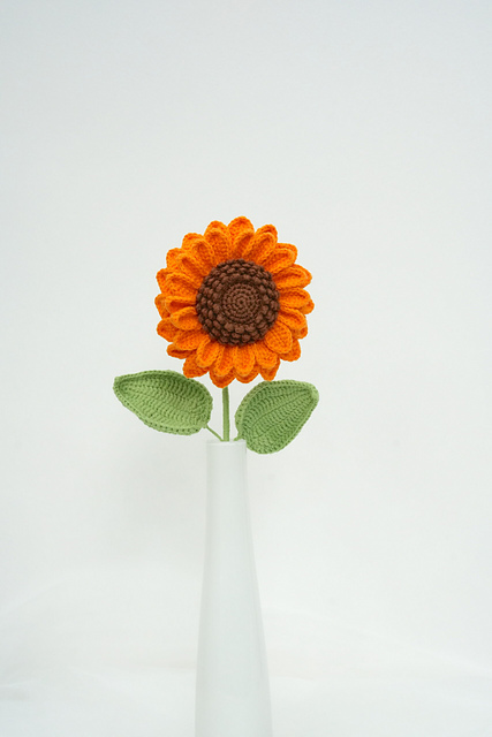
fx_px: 1434
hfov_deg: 19.5
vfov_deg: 28.8
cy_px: 368
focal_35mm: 70
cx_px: 246
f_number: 9
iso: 4000
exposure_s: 1/125
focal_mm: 70
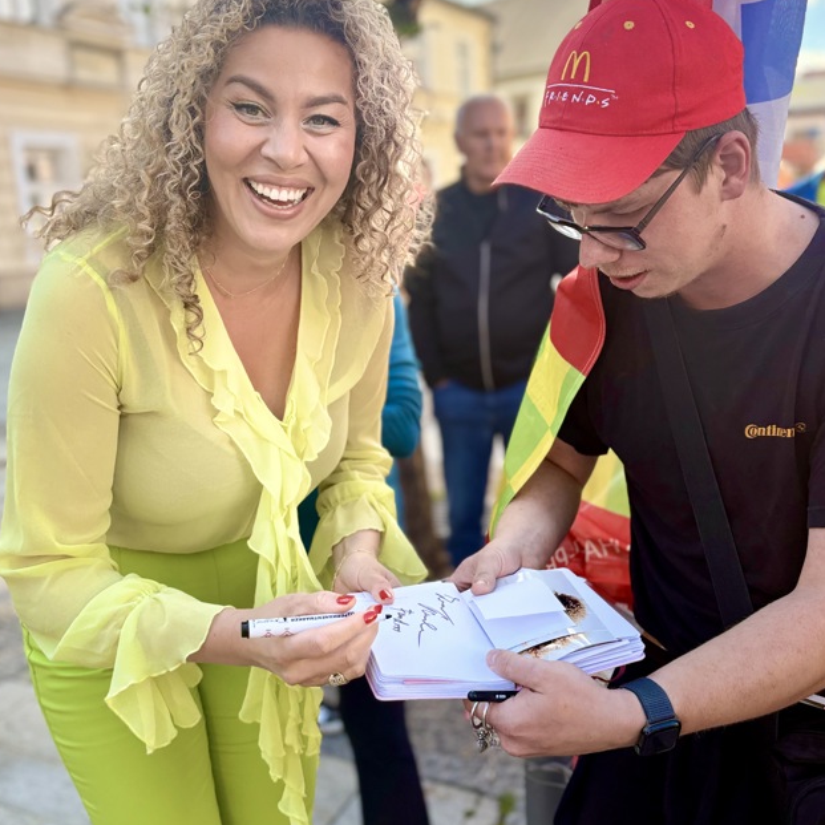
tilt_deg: -9.8
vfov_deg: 48.4
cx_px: 417
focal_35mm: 34
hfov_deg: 48.4
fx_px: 917
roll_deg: +3.5
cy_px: 367
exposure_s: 1/478
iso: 64
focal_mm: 5.96
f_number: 1.6
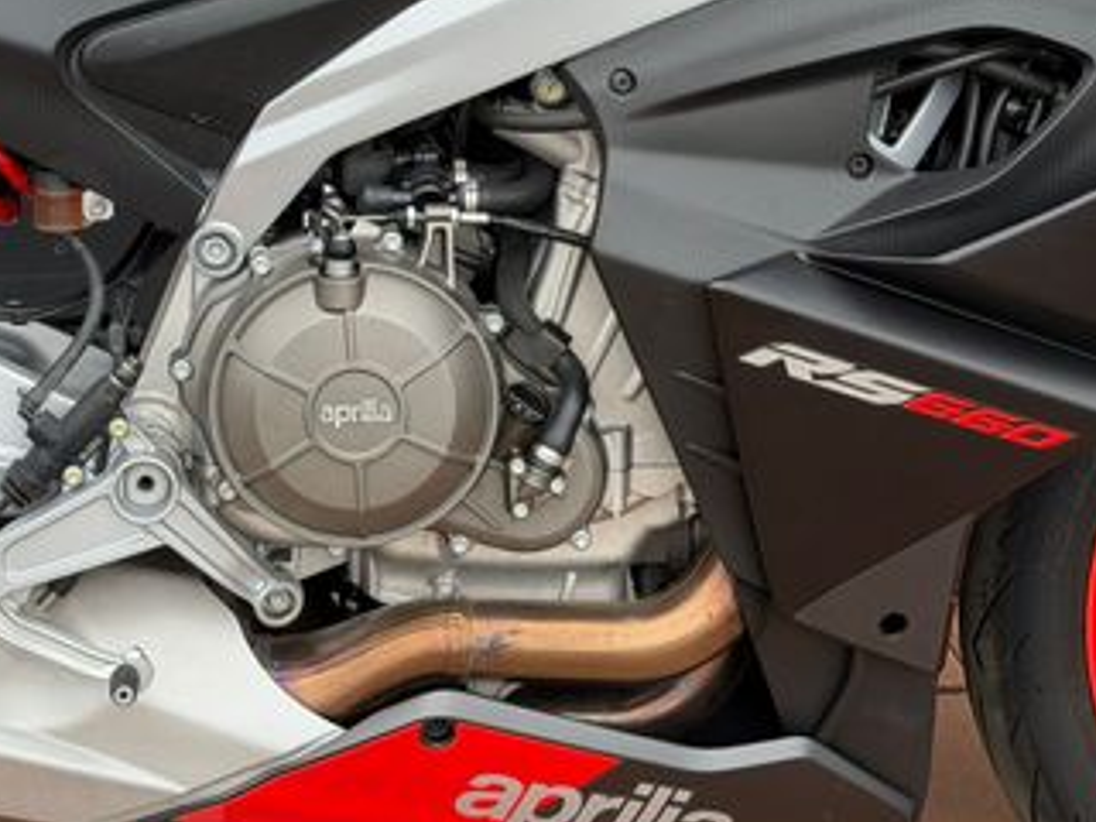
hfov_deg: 20.4
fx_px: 3040
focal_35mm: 96
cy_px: 195
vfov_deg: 15.3
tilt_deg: -20.3
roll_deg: +3.4
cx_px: 411
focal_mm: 6.76
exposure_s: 1/819
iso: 64
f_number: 1.78
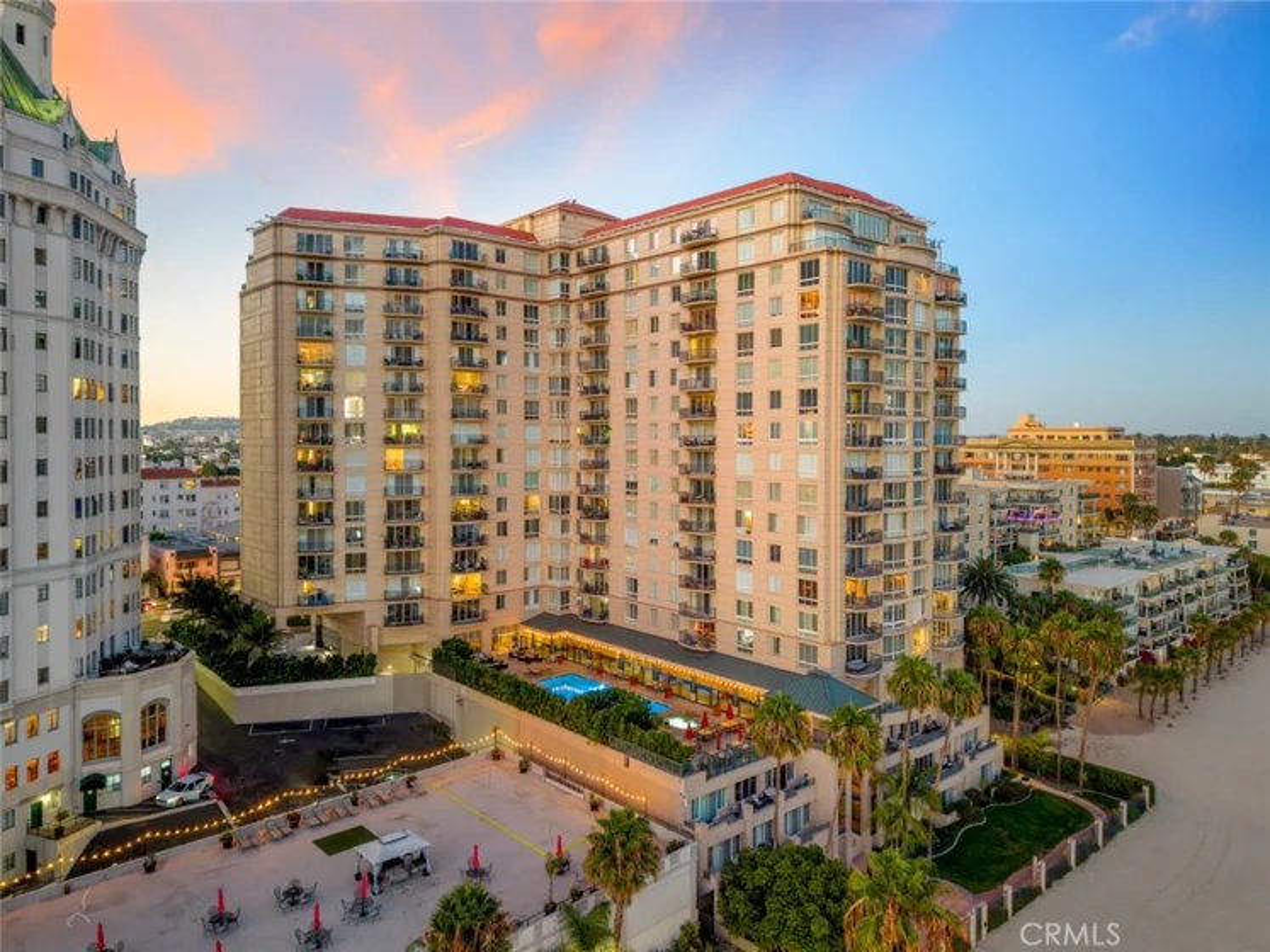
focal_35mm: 24
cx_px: 635
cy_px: 476
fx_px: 880
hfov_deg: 71.6
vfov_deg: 56.8
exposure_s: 1/15
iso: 660
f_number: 1.8
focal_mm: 8.67
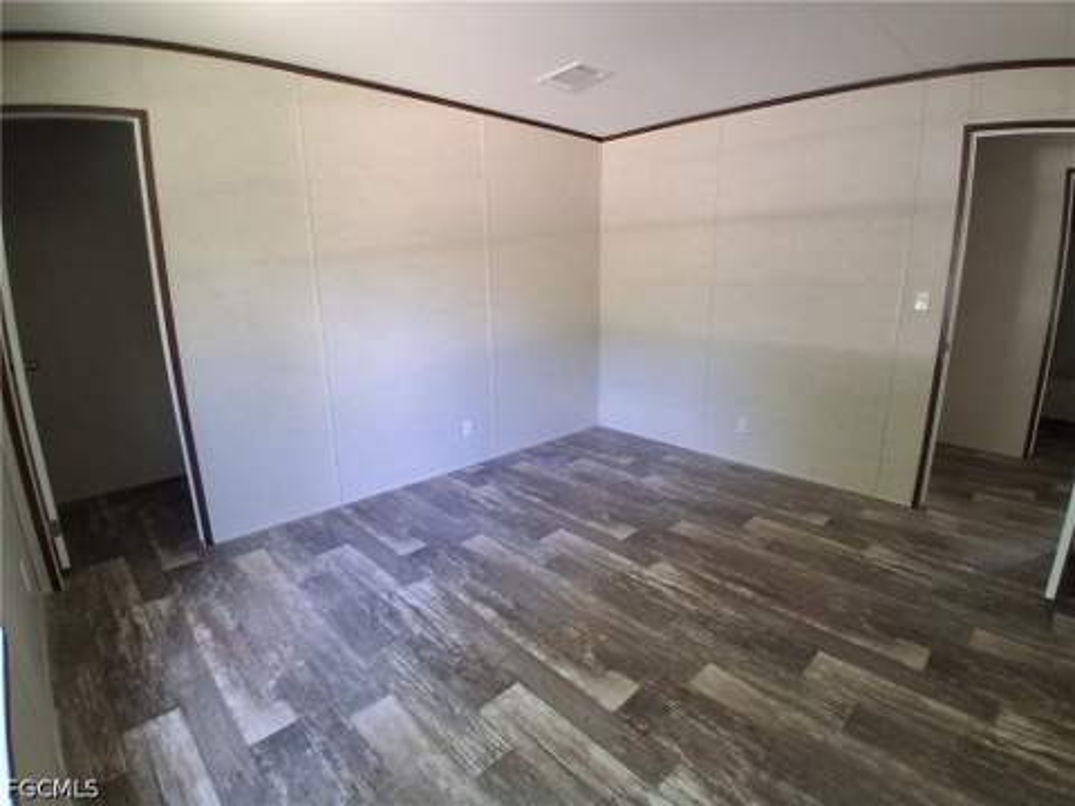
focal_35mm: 17
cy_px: 403
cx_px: 538
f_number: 2.2
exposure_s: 1/40
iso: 320
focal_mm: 1.4
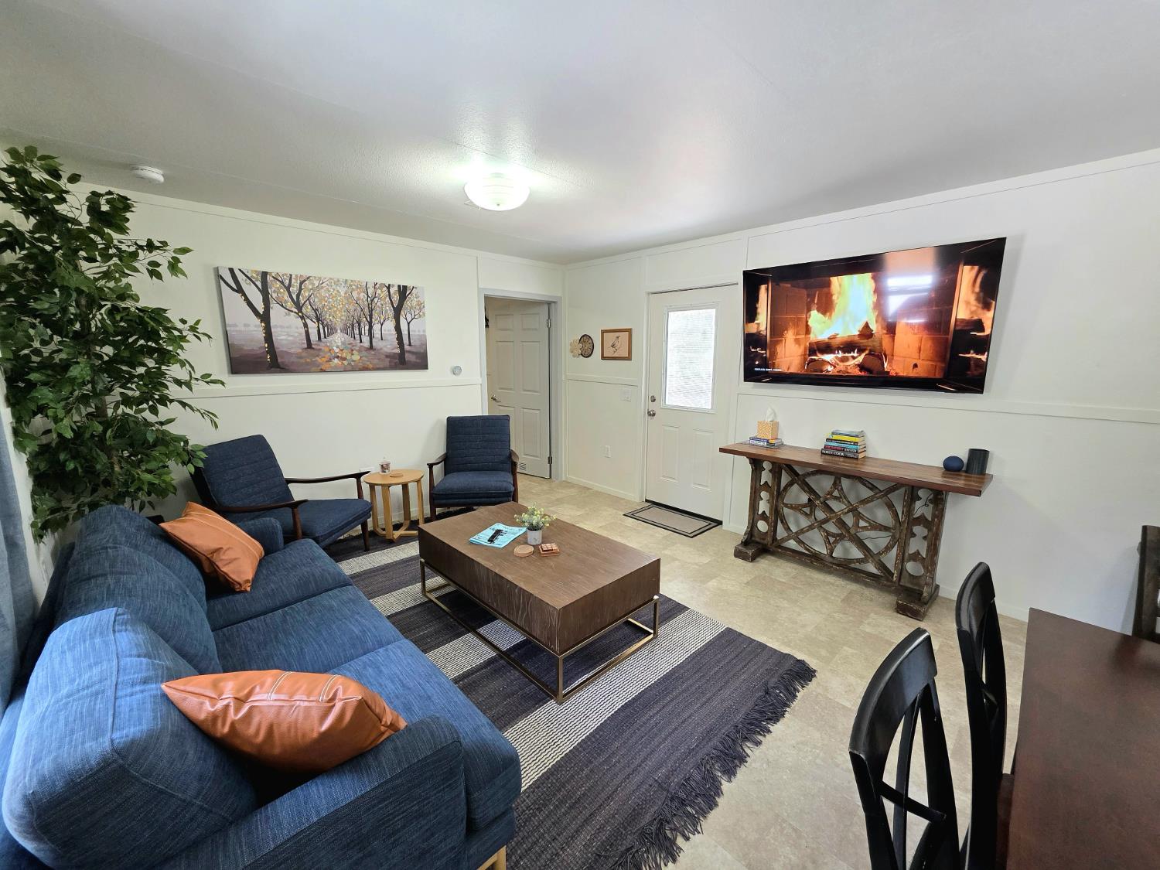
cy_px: 435
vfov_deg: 89.9
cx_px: 580
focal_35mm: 13
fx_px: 436
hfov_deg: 106.2
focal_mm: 2.2
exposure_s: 1/120
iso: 200
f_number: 1.9
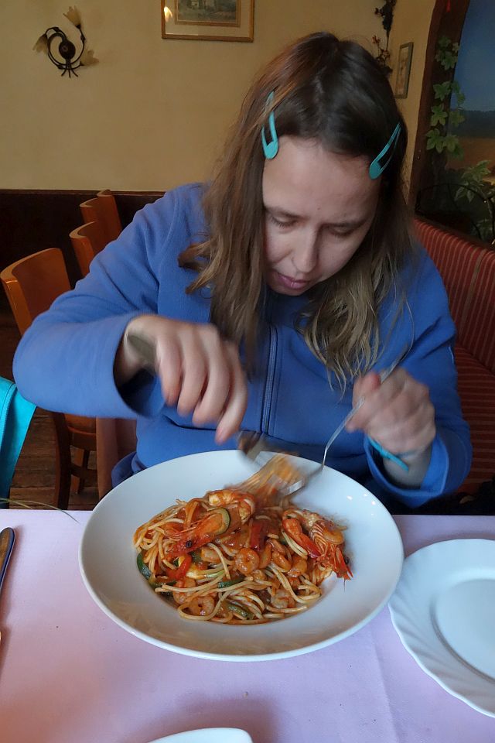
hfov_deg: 46.4
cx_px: 248
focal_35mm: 28
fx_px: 577
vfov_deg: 65.5
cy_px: 372
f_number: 8
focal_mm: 10.4
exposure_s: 1/13
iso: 3200
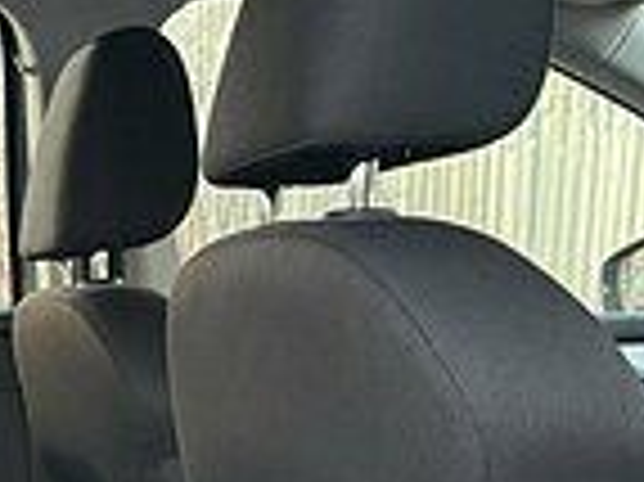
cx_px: -239
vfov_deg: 15.4
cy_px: 597
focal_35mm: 92
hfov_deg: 19.4
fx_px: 1710
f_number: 1.78
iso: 640
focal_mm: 6.76
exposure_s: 1/60
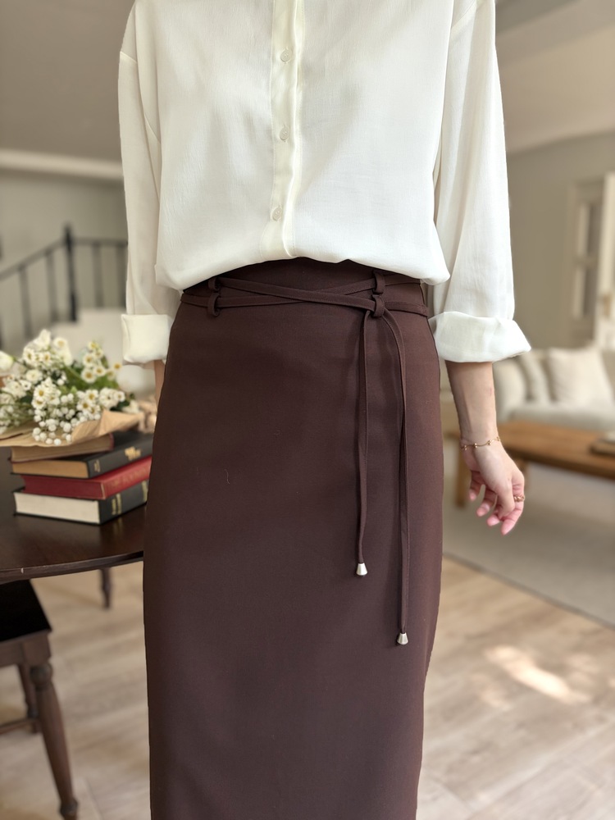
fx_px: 616
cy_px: 410
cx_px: 308
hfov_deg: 53.1
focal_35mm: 26
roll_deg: +0.1
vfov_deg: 67.3
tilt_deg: -9.7
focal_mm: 5.96
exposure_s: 1/122
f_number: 1.6
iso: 100
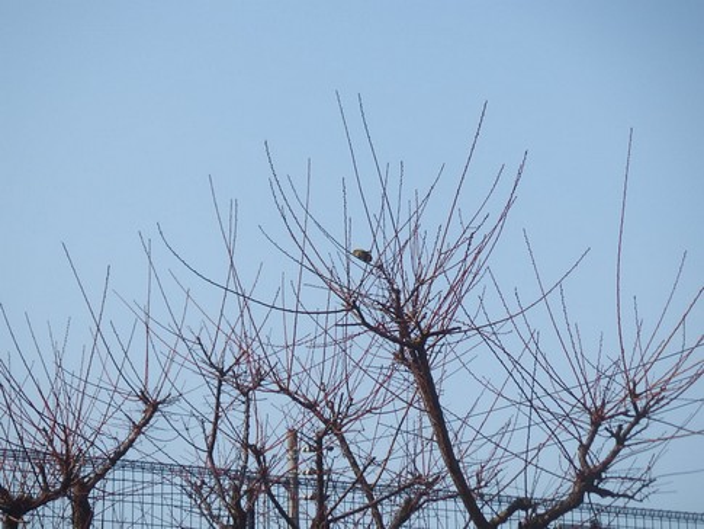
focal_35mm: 130
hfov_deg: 15.2
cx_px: 352
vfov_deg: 11.4
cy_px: 264
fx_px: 2645
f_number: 2.7
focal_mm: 23.5
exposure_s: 1/2000
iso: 100
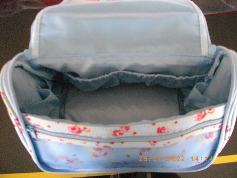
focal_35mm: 32
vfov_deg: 44.2
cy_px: 89
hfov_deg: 56.8
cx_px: 118
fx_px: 219
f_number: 2.9
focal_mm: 5.7
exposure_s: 1/50
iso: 532
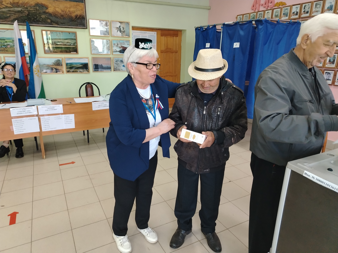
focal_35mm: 24
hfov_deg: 71.6
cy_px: 126
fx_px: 234
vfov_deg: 56.8
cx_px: 169
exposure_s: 1/100
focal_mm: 5.25
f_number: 1.75
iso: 2175
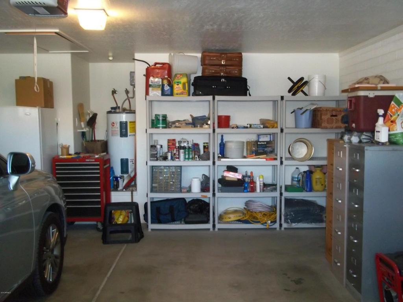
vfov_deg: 39.7
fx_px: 419
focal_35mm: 36
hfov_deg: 51.4
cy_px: 151
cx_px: 202
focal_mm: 6.5
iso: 320
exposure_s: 1/30
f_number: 3.1
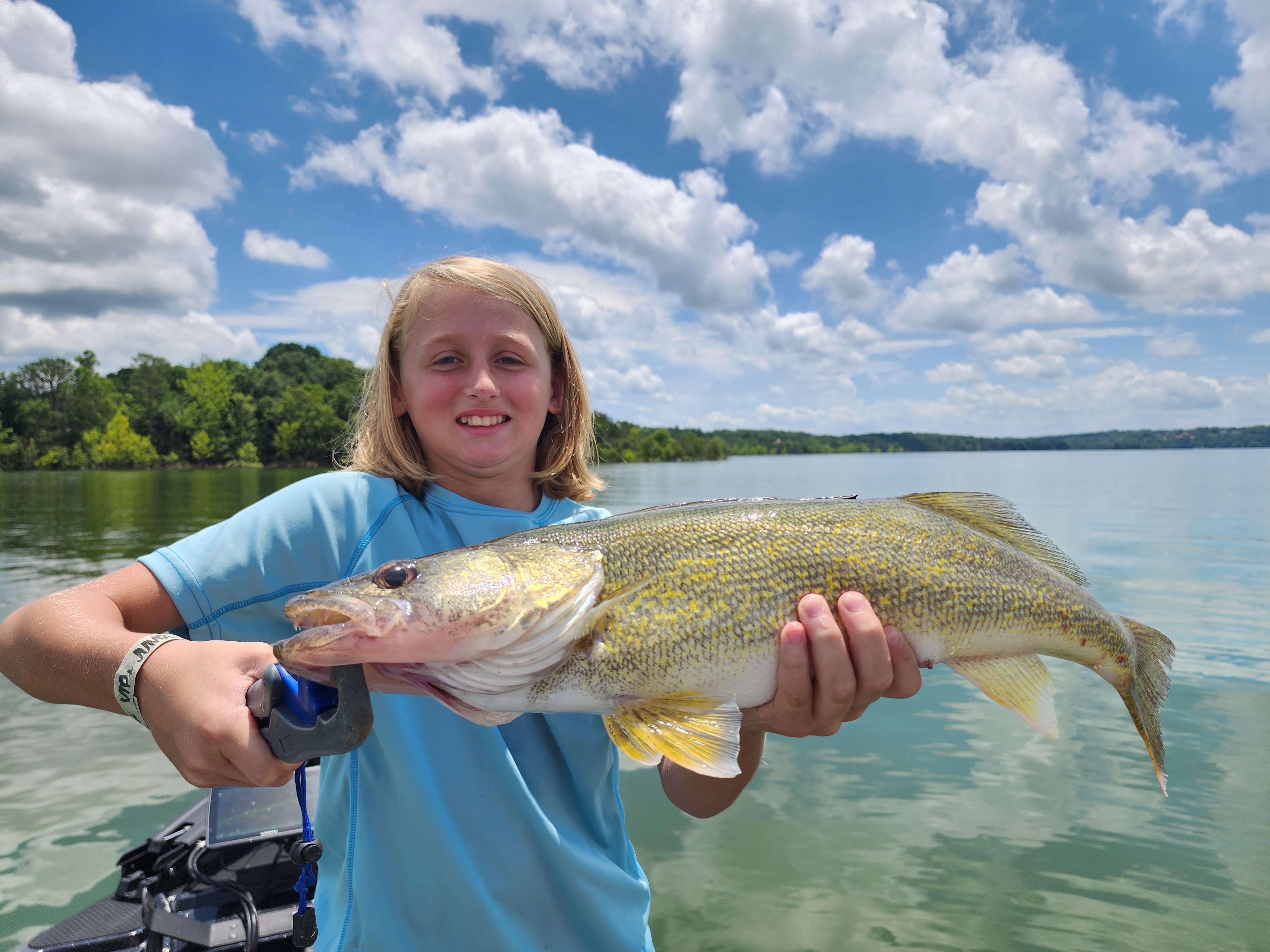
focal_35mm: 23
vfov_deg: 58.9
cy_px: 476
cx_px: 635
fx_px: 844
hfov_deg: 73.9
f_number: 1.8
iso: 12
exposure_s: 1/1111
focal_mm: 6.4
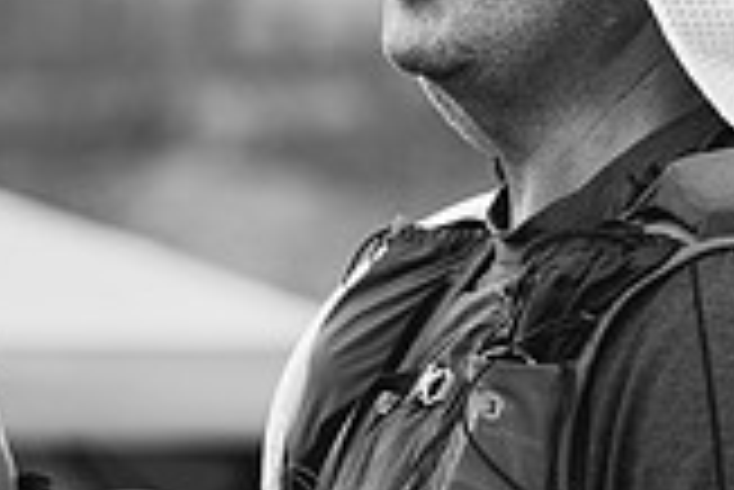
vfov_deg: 7.0
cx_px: 892
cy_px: 300
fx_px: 4040
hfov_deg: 10.2
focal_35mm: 198
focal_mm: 50
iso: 100
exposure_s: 1/800
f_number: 1.8
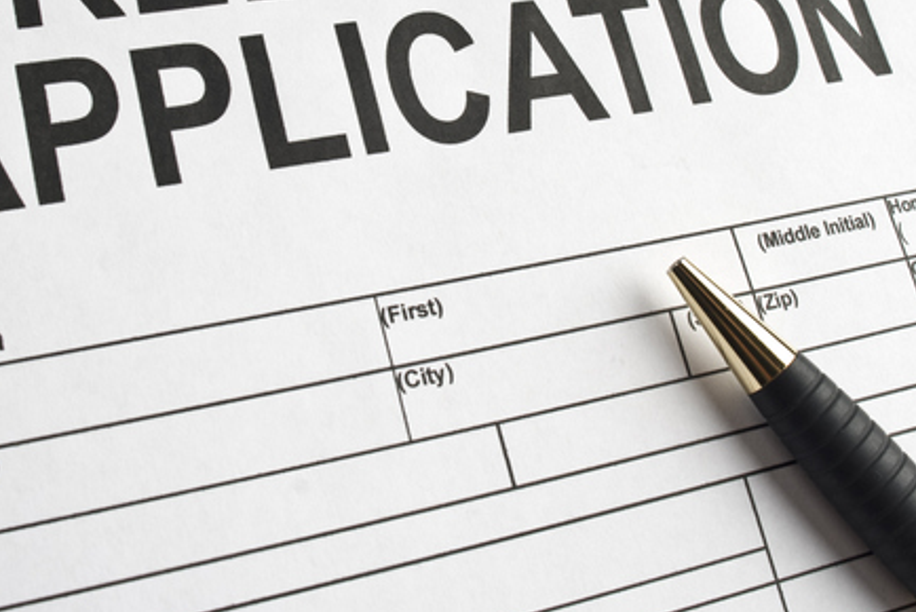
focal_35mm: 50
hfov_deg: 39.5
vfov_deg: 26.5
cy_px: 120
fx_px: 1273
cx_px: 394
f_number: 11
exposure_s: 1/60
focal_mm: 20
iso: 100
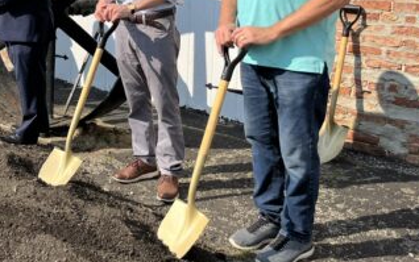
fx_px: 594
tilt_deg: -10.9
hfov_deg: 36.2
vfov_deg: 24.3
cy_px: 32
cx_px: 32
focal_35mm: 52
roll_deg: +0.7
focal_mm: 5.1
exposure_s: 1/4149
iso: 50
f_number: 1.6
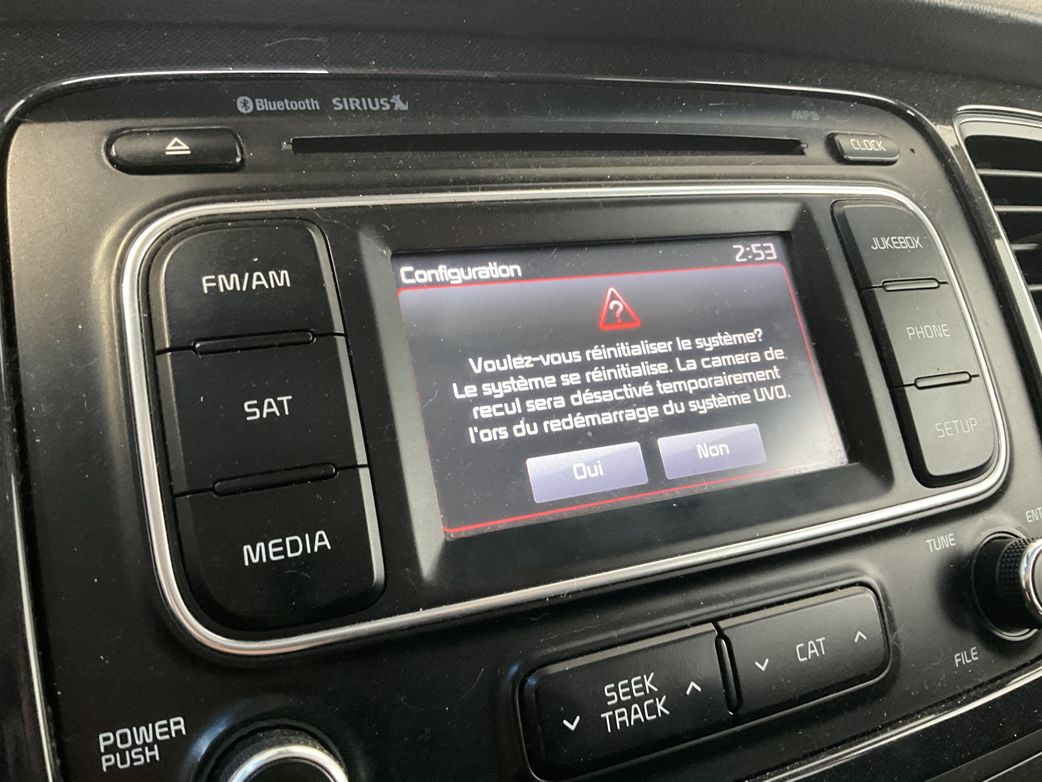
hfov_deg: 61.7
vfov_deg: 48.2
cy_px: 391
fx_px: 873
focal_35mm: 29
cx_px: 521
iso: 200
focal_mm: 3
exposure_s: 1/40
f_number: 1.8
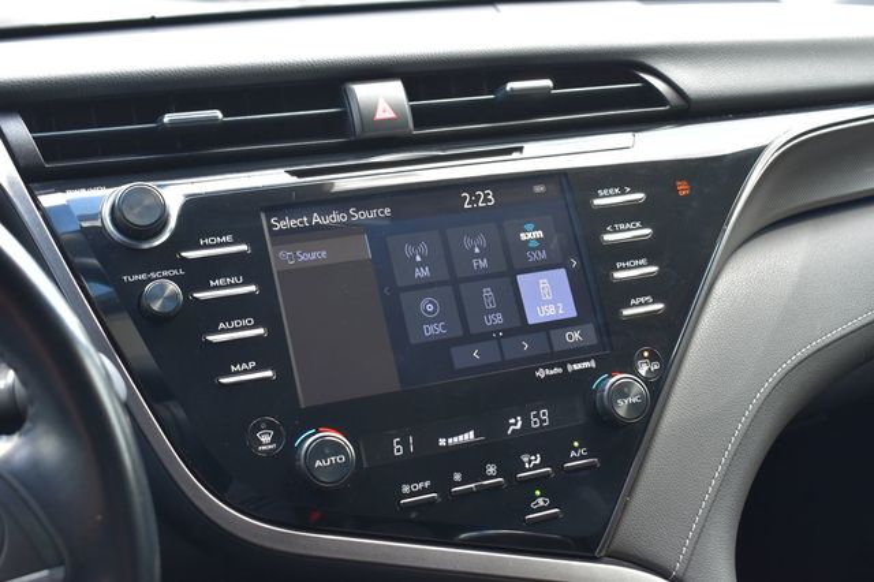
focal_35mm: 48
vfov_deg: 28.0
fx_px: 1165
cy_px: 291
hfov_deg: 41.1
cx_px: 437
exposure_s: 1/40
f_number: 7.1
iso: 400
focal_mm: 32
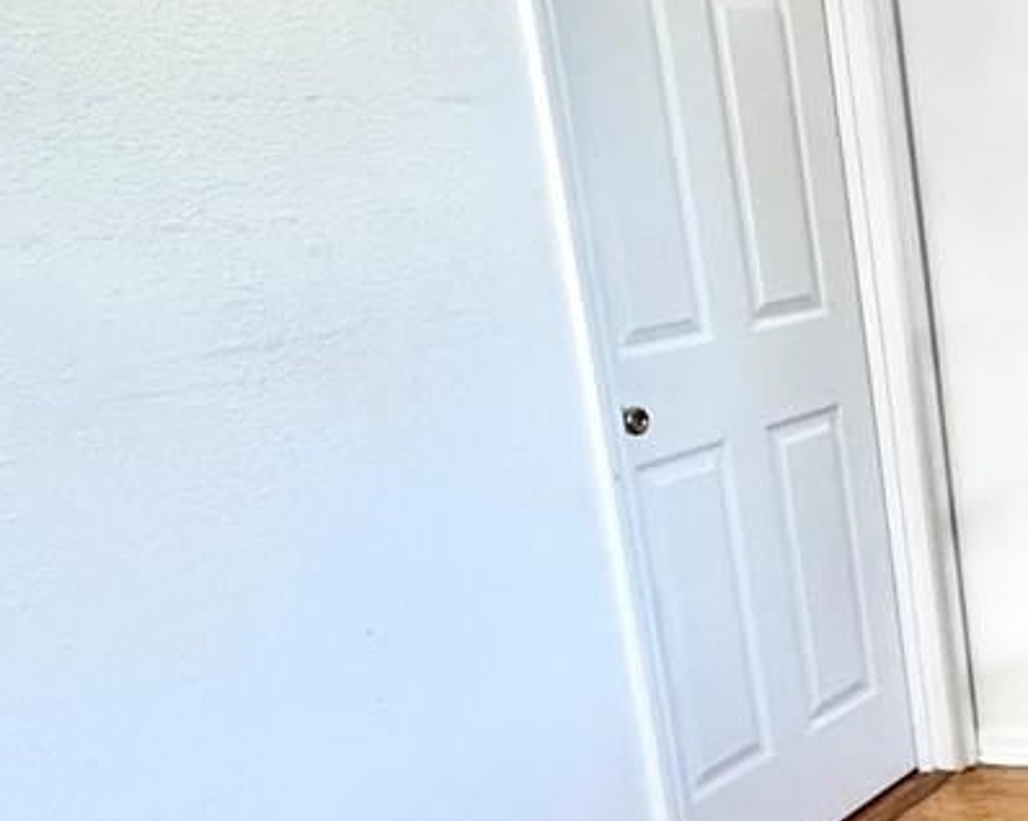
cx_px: 1689
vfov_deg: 27.5
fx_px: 1673
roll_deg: +0.5
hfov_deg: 23.7
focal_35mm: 55
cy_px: 509
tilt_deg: -15.4
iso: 320
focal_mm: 2.22
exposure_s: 1/120
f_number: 2.2
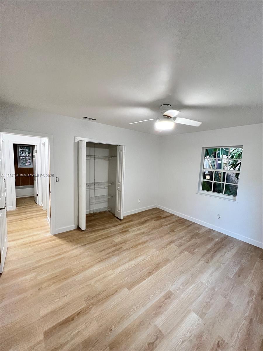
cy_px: 176
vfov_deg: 106.2
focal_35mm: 13
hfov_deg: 89.9
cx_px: 132
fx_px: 132
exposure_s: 1/60
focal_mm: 1.57
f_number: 1.8
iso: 320
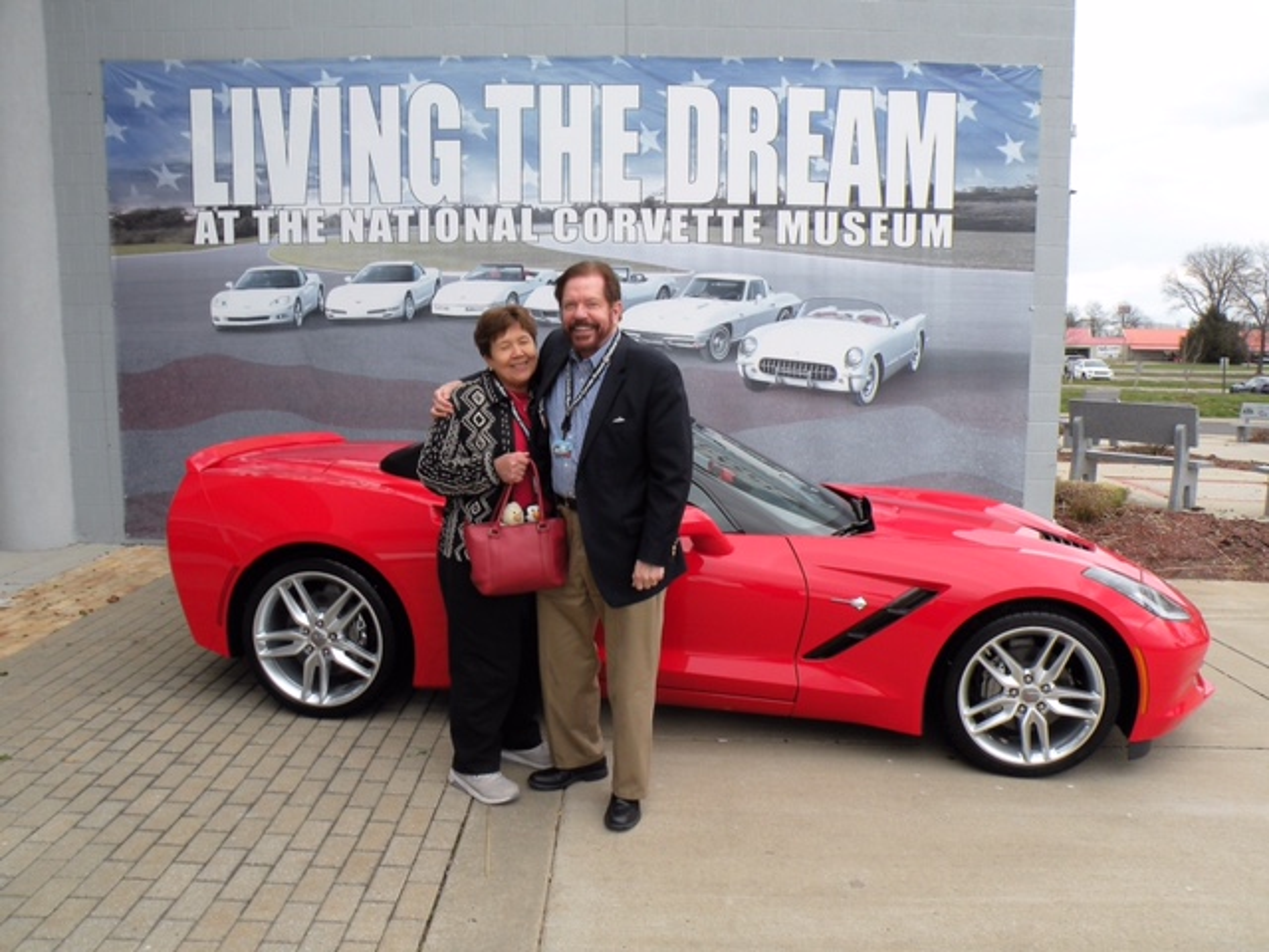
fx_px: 990
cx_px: 634
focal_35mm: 27
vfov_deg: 51.4
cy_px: 476
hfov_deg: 65.3
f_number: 5
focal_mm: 4.7
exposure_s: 1/135
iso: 64
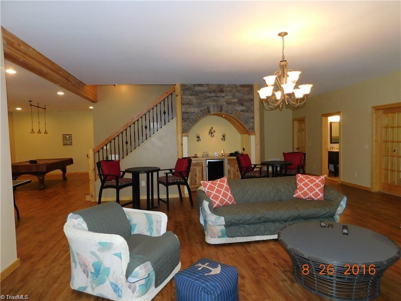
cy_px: 150
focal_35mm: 23
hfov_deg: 73.9
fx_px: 266
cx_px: 200
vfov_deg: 58.9
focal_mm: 4
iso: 200
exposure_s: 1/30
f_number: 3
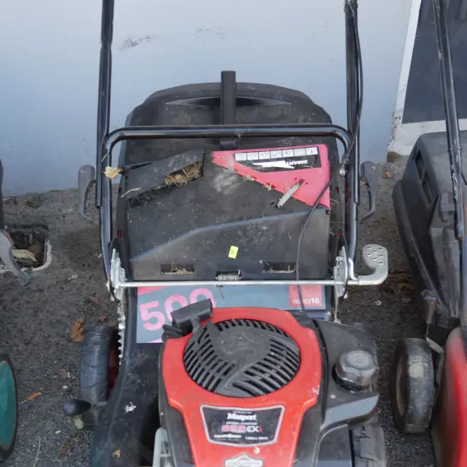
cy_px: 370
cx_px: 226
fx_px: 778
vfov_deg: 32.5
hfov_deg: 33.4
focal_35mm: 51
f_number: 3.6
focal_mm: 16
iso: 200
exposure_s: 1/125
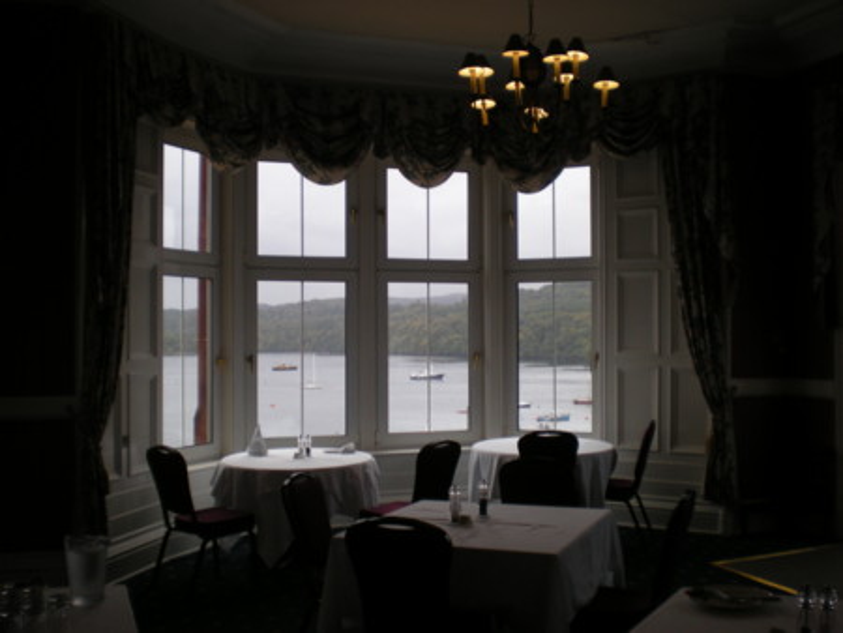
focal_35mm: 38
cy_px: 316
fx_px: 926
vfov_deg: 37.8
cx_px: 422
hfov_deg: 49.0
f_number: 3.1
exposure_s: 1/62.3
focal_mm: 6.3
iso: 73
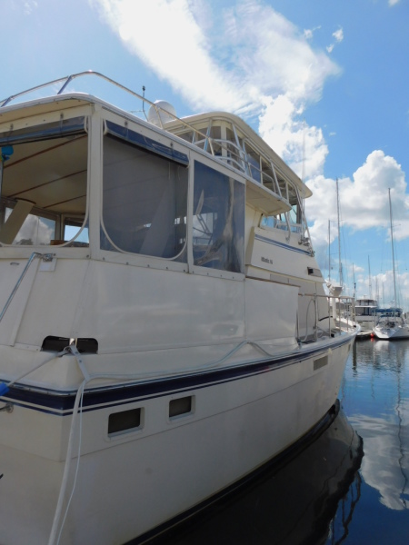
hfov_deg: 58.9
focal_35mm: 23
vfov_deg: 73.9
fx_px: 362
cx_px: 204
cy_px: 272
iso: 125
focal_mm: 4
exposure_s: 1/640
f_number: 6
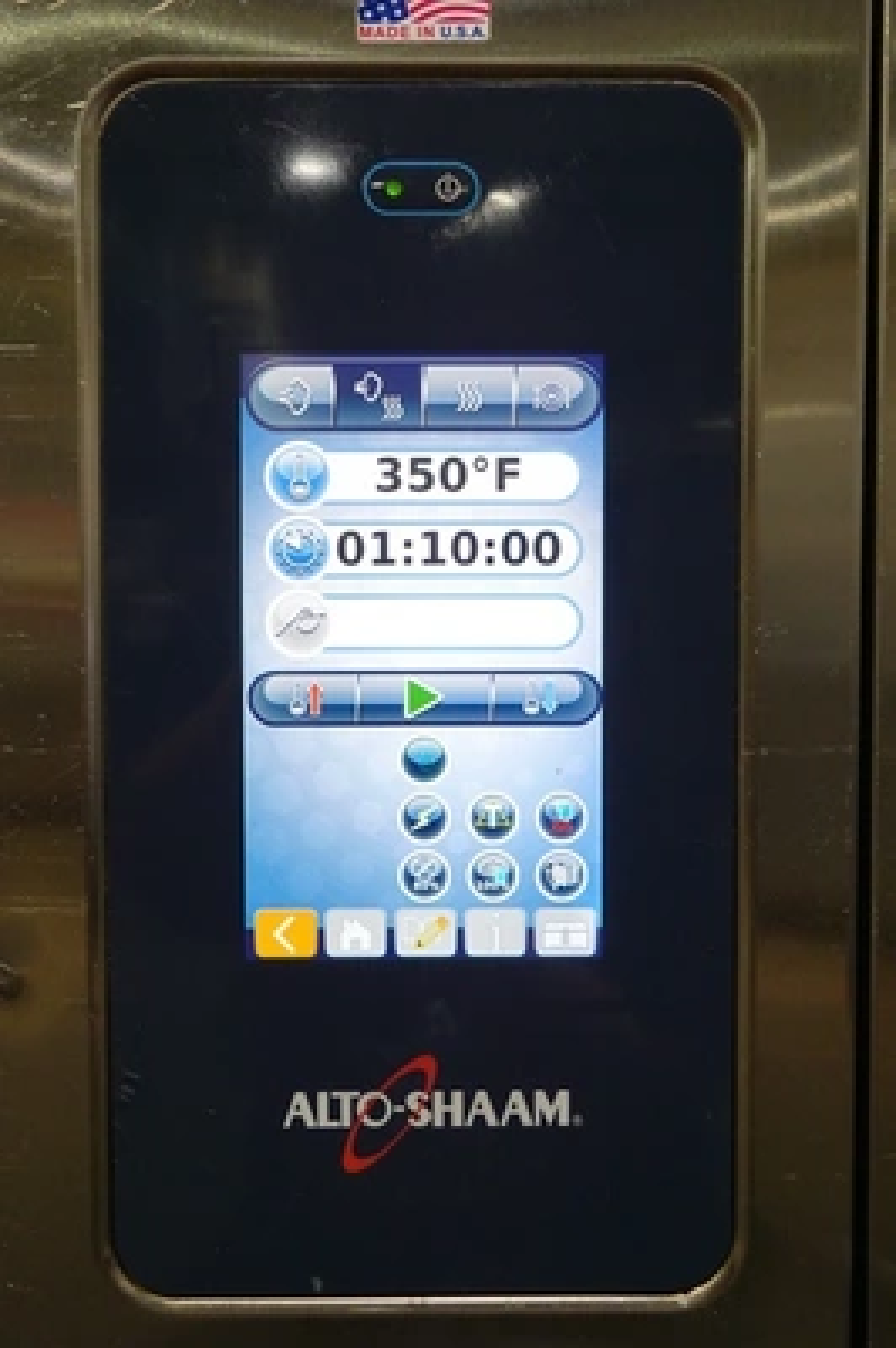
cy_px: 674
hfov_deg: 42.3
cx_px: 448
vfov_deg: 60.3
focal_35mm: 31
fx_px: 1159
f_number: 4
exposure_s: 1/40
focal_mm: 11.52
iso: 500
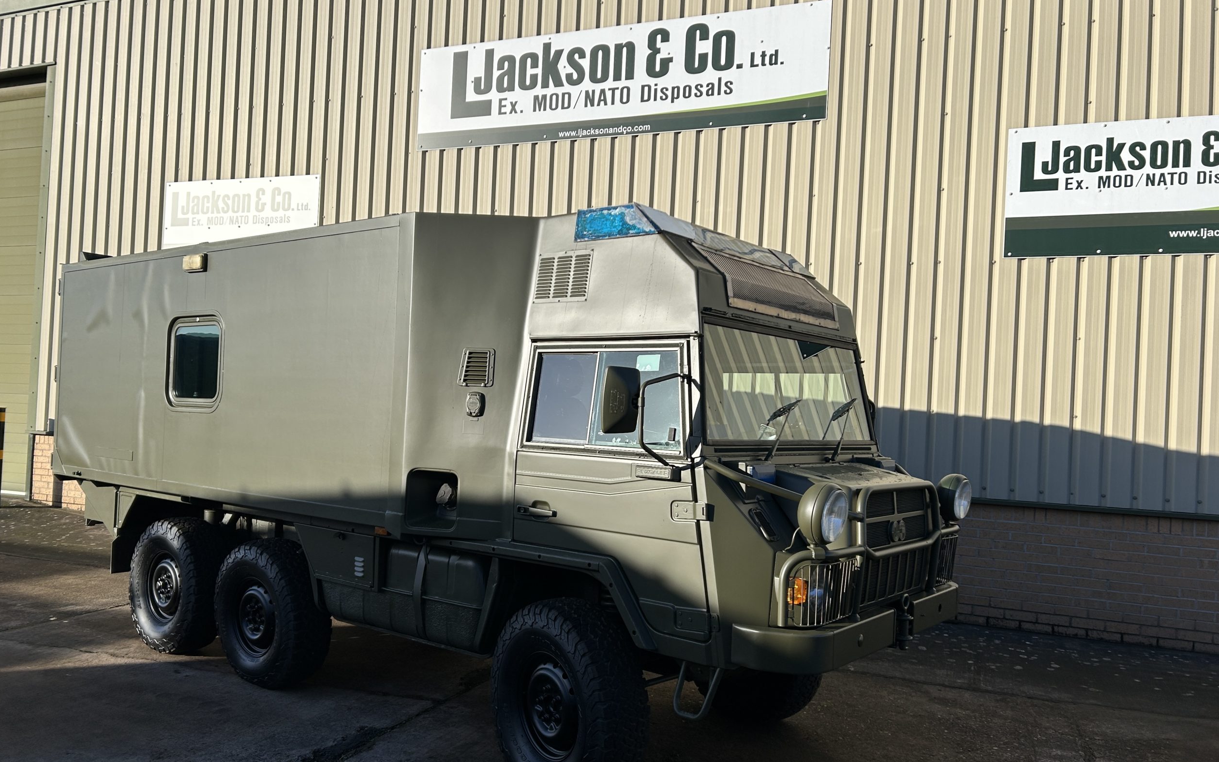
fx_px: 930
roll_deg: -3.6
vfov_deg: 44.5
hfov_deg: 66.5
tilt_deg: +1.4
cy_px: 401
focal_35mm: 28
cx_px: 601
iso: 50
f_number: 1.5
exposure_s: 1/4630
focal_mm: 5.7
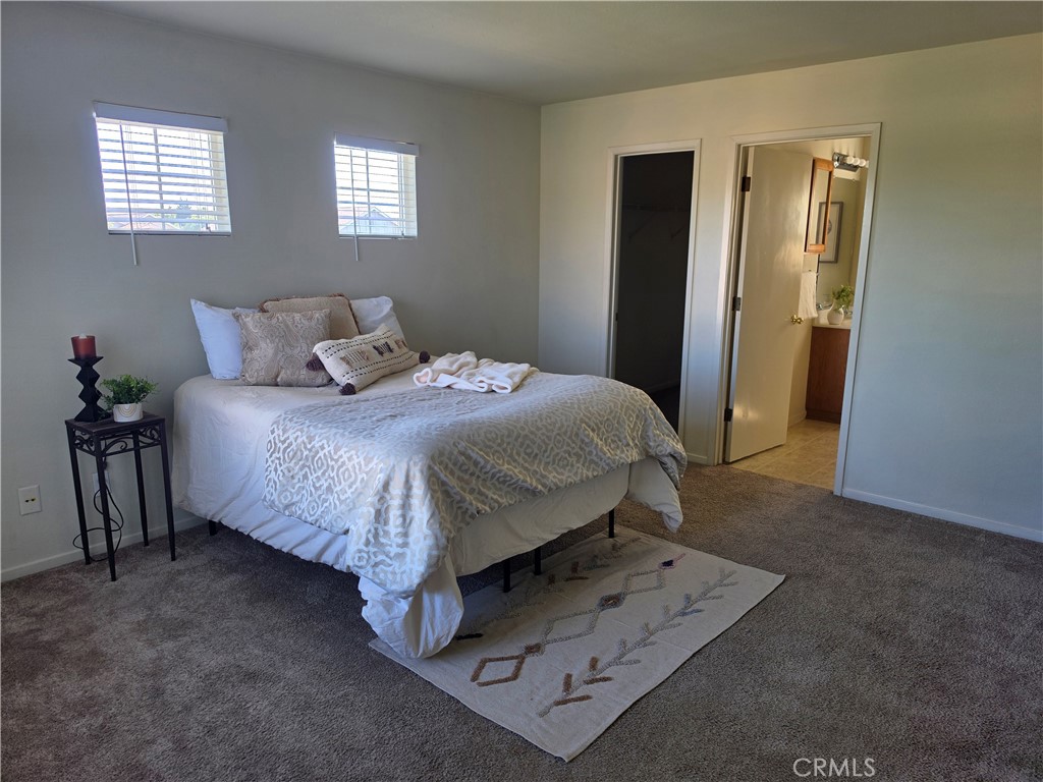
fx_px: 693
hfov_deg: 73.9
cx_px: 522
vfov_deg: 58.9
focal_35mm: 23
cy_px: 391
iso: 50
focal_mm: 6.5
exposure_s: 1/180
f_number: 1.4
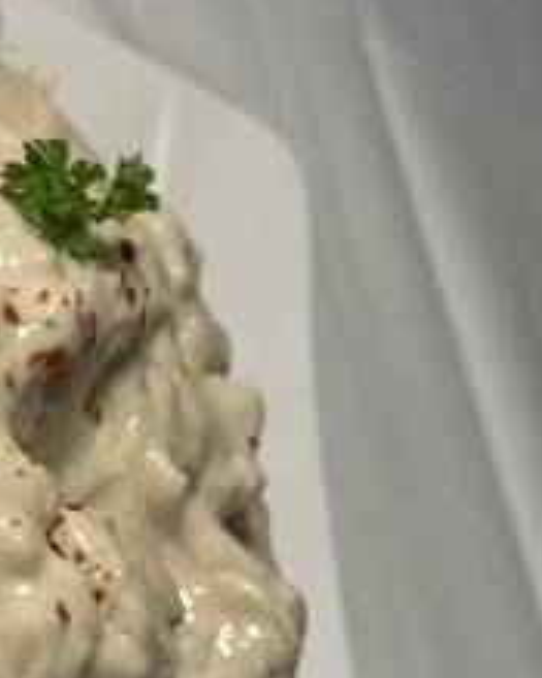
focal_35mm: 85
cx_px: -43
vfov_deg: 22.5
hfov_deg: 17.5
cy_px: 358
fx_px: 1706
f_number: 1.5
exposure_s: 1/120
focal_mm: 5.7
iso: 100
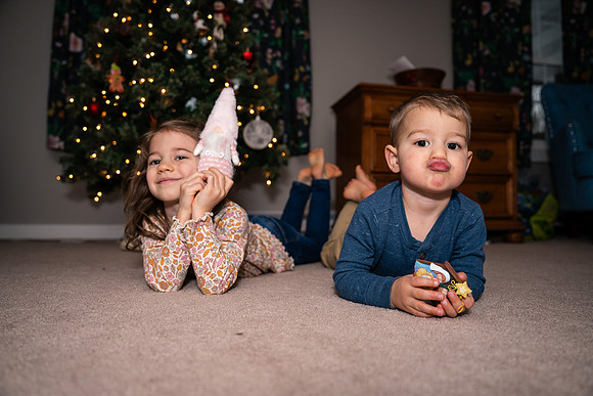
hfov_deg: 69.4
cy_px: 198
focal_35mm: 26
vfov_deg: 49.6
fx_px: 428
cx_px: 296
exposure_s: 1/250
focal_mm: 26
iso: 200
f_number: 2.8
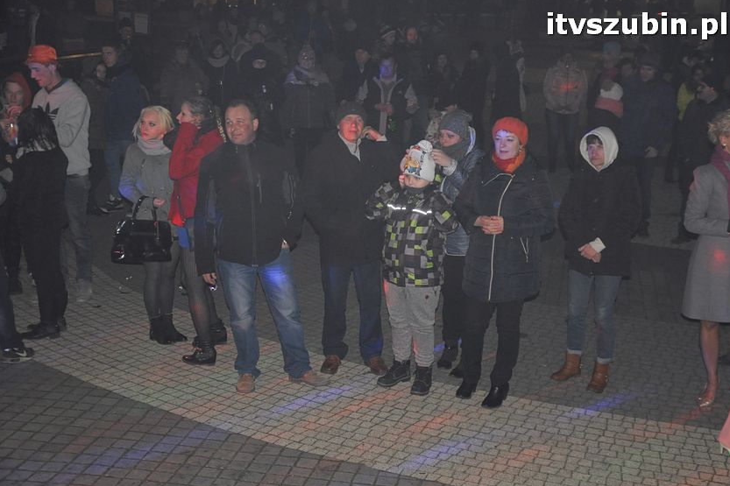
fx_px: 1085
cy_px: 245
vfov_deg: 25.3
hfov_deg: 37.2
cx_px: 372
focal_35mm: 54
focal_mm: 35
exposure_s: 1/60
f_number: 4.5
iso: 1250
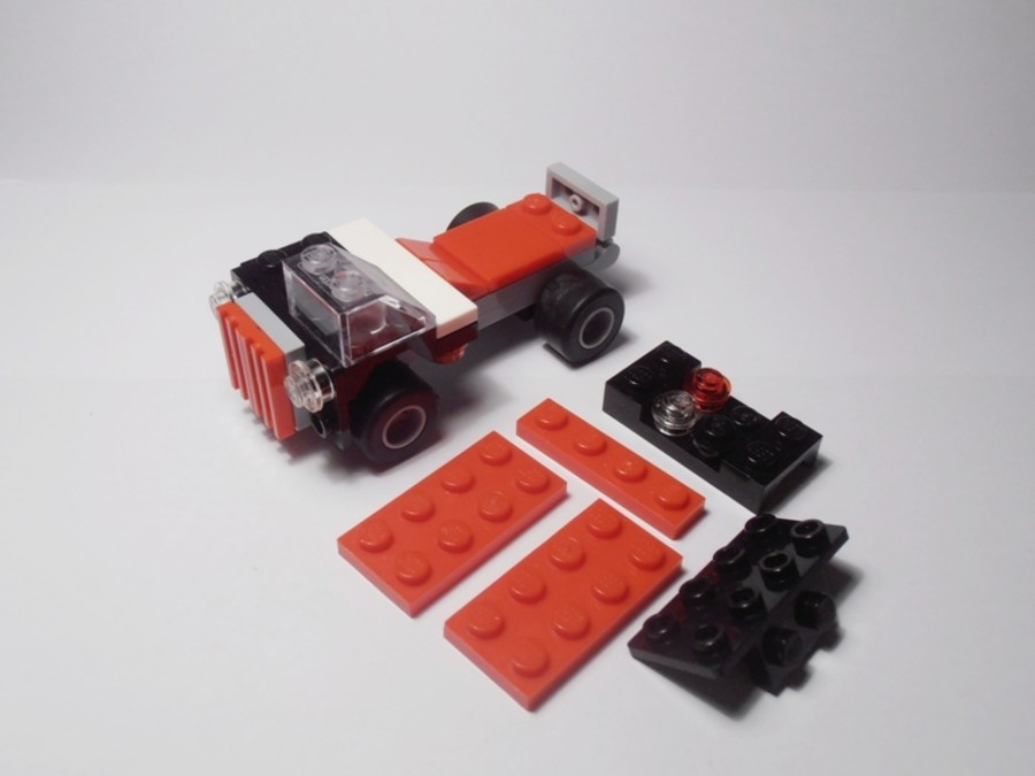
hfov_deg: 50.1
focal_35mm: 37
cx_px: 518
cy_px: 388
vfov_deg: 38.7
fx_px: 1106
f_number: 3.9
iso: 80
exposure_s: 1/50
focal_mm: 6.61
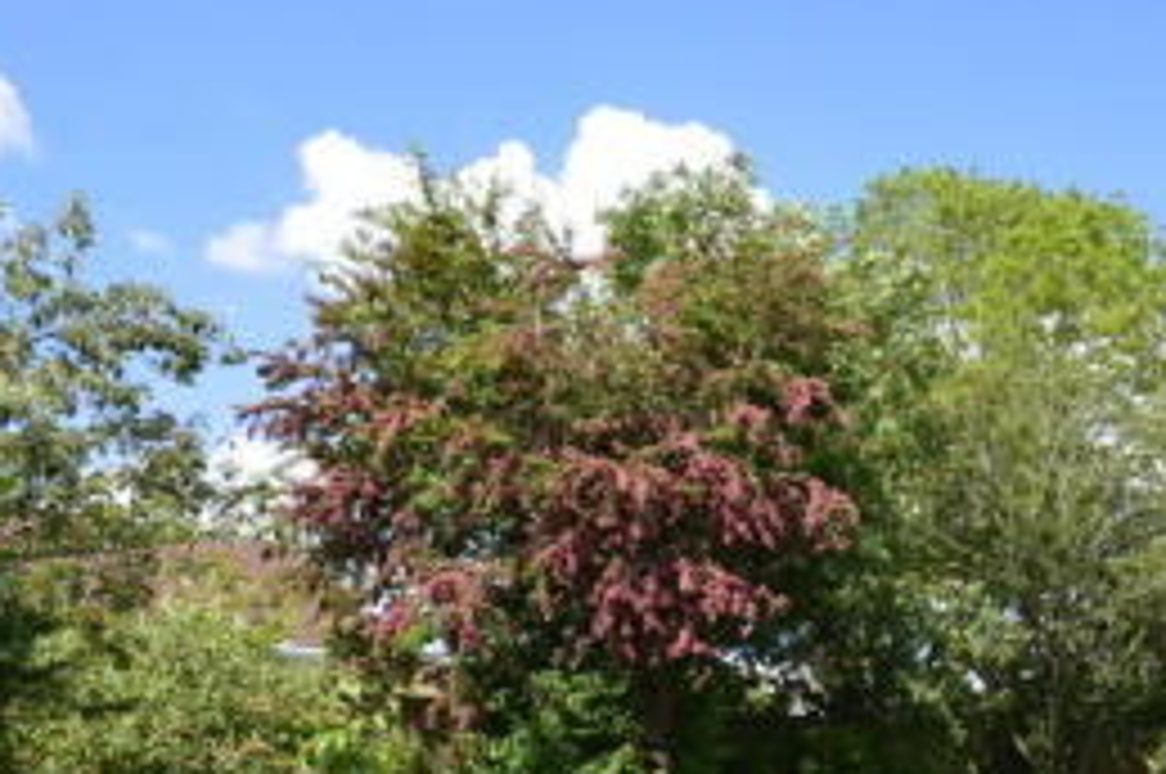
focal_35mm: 38
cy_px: 666
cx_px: 1076
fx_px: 1229
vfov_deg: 33.5
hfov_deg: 45.4
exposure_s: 1/400
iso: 400
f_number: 11
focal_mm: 10
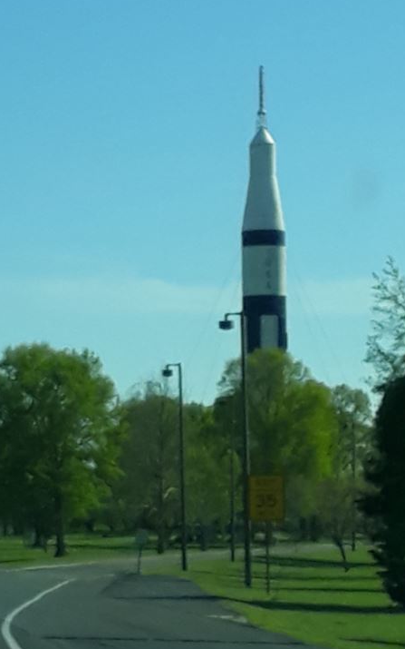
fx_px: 724
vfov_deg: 48.2
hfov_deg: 31.2
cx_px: 186
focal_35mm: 41
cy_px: 342
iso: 40
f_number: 1.9
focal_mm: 3.6
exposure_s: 1/1692
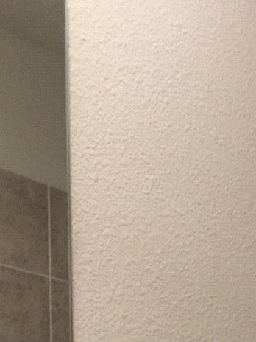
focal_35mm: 102
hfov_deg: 13.6
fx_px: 1006
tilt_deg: +2.0
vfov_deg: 17.3
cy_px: 520
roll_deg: +2.2
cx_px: 384
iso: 160
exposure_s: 1/30
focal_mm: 4.15
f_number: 2.2
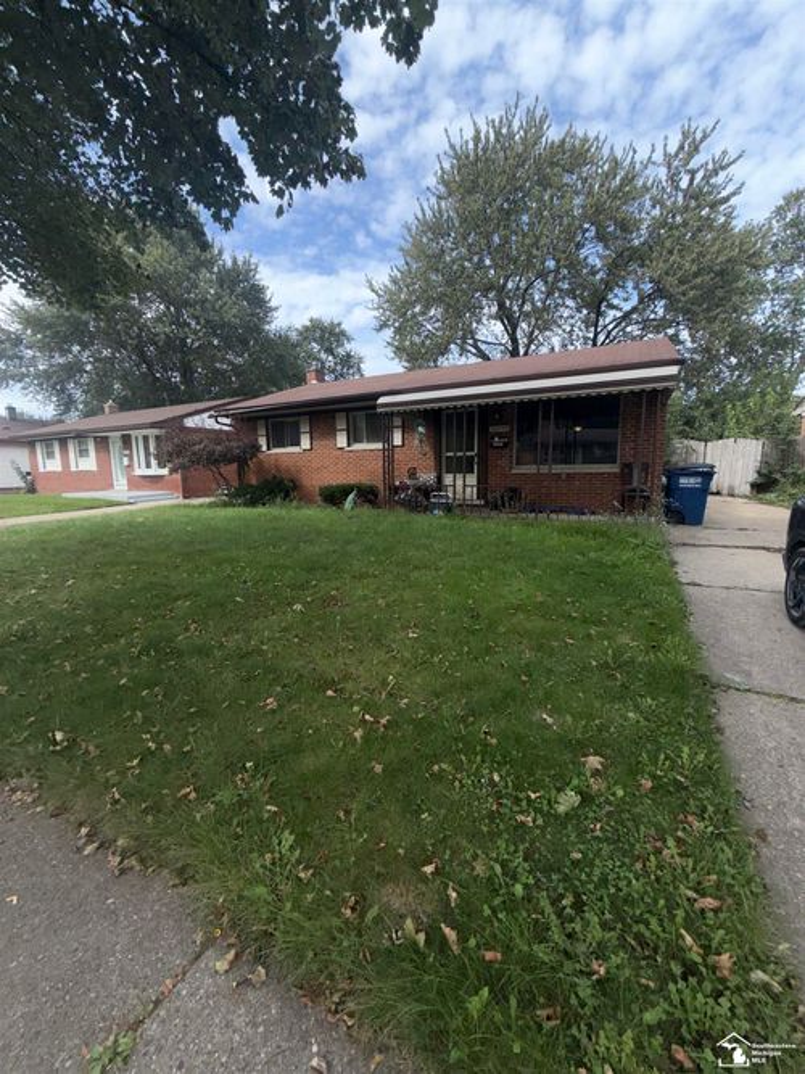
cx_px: 402
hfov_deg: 85.7
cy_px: 537
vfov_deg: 102.1
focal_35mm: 14
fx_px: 434
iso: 16
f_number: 2.2
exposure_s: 1/770
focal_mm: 2.22
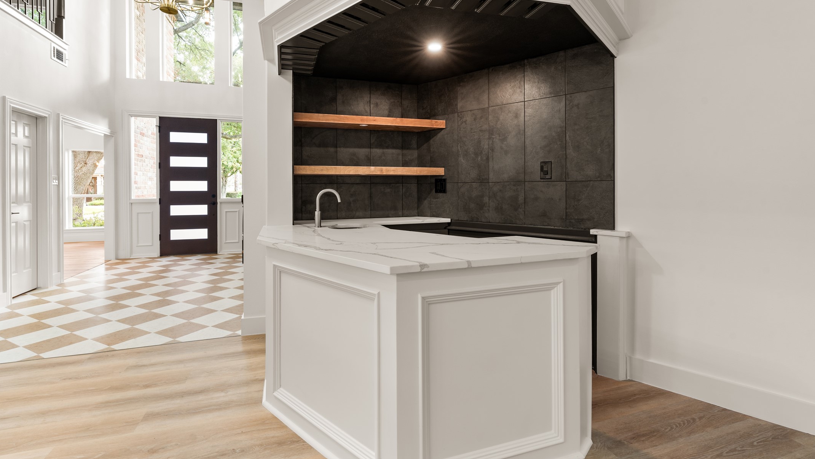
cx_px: 404
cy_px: 190
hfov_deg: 95.9
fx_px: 367
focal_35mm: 17
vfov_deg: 63.5
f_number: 9
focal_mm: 16
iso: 200
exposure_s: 1.6
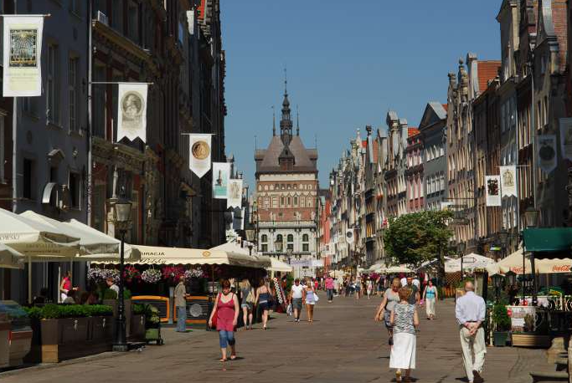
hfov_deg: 21.1
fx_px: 1537
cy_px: 181
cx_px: 300
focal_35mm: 97
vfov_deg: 14.2
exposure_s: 1/90
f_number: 9
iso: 100
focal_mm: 55
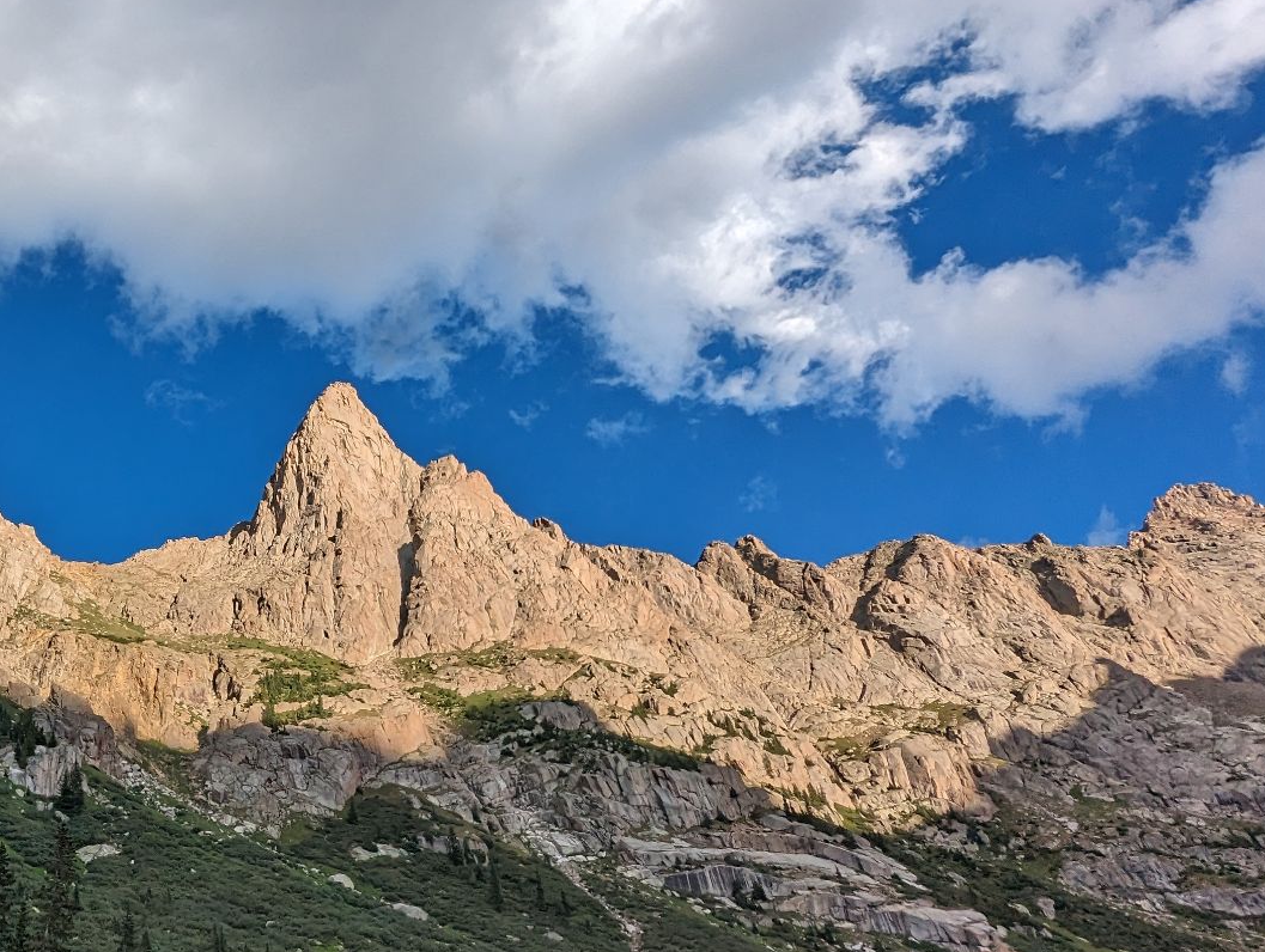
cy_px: 470
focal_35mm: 31
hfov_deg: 53.4
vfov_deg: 45.5
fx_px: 1135
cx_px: 208
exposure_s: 1/1550
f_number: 2.2
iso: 52
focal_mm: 2.35
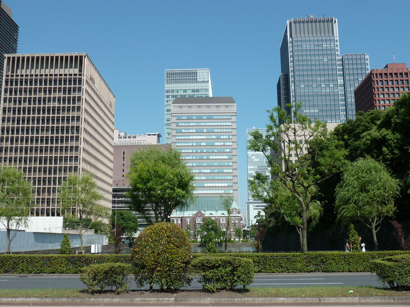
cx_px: 205
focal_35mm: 37
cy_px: 154
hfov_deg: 50.1
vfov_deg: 38.7
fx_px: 438
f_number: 4.5
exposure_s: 1/500
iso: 80
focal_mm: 6.1
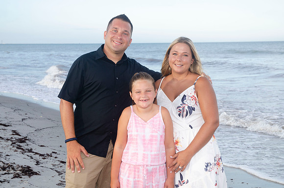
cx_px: 142
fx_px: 472
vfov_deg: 22.5
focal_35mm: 60
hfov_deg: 33.5
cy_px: 94
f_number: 6.3
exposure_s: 1/250
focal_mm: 40
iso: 100
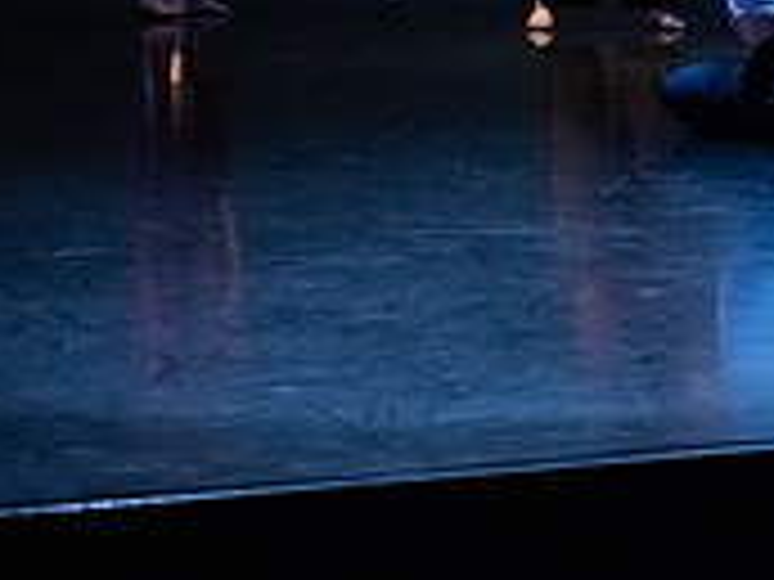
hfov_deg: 13.0
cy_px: -214
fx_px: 3197
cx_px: 1215
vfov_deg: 10.1
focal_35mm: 143
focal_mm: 44
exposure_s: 1/400
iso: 4000
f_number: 3.2
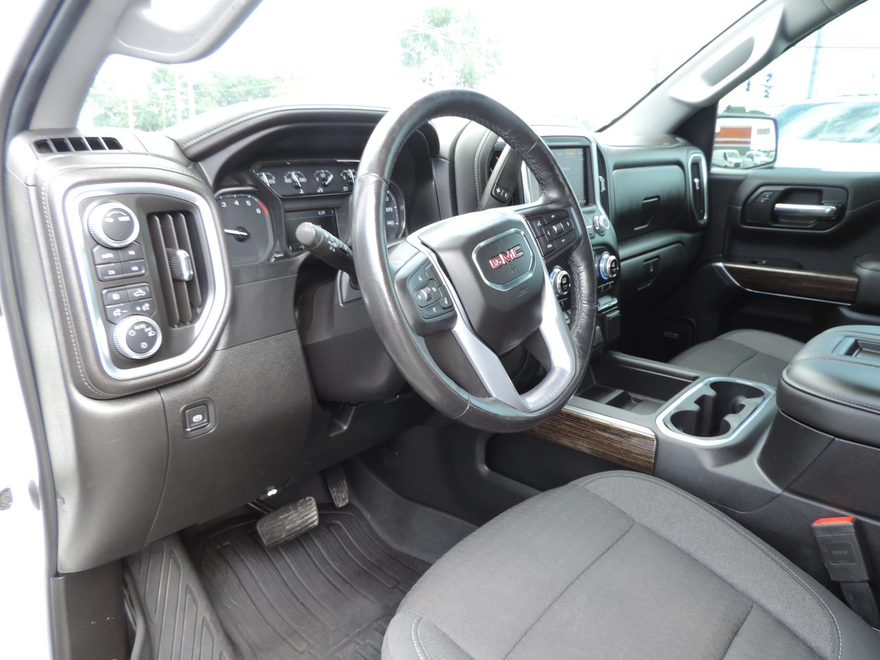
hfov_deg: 71.6
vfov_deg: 56.8
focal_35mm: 24
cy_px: 330
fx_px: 610
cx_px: 440
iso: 90
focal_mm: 4.3
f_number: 3
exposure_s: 1/30
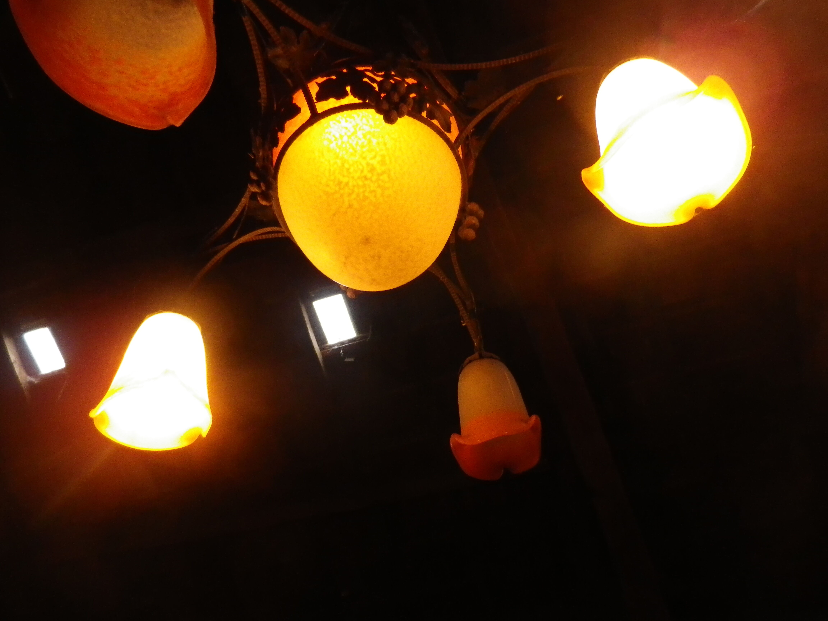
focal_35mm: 25
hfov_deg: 69.4
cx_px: 414
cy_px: 310
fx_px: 598
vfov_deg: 54.9
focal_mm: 4.5
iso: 320
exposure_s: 1/50
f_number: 3.5
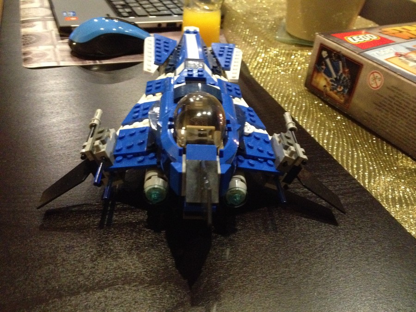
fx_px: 421
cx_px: 208
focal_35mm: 35
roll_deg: -4.4
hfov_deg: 52.6
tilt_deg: -38.6
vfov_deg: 40.7
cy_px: 156
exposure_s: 1/15
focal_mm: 4.28
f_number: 2.4
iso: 800
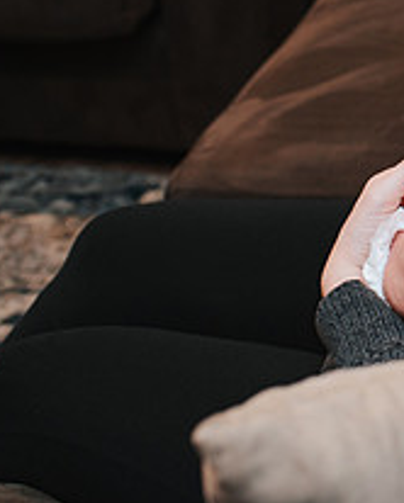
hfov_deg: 15.1
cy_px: 85
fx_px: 1403
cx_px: 613
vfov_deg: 20.1
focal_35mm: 94
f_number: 2.8
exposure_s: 1/160
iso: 1000
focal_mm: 35
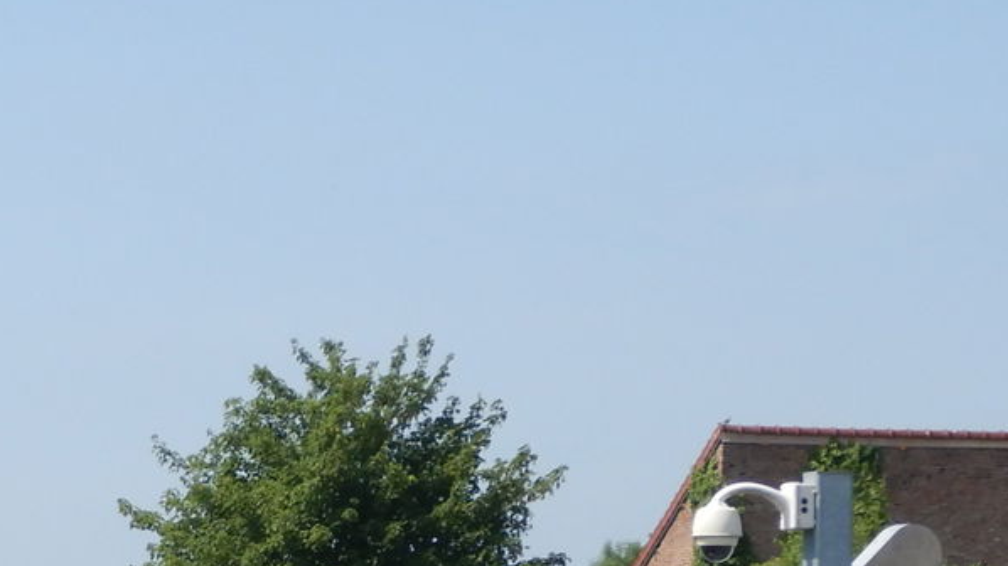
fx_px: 5237
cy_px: 975
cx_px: -10
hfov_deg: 10.9
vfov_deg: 6.1
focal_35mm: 196
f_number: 4.4
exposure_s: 1/800
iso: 125
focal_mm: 10.1
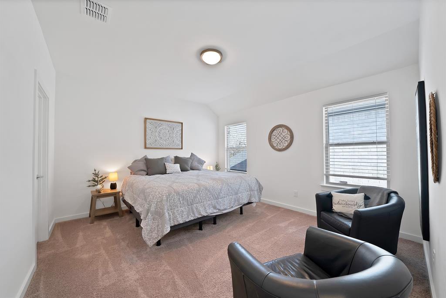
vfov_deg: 90.1
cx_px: 223
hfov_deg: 112.6
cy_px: 149
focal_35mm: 12
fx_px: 149
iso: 640
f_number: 9
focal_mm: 12
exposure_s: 1/6
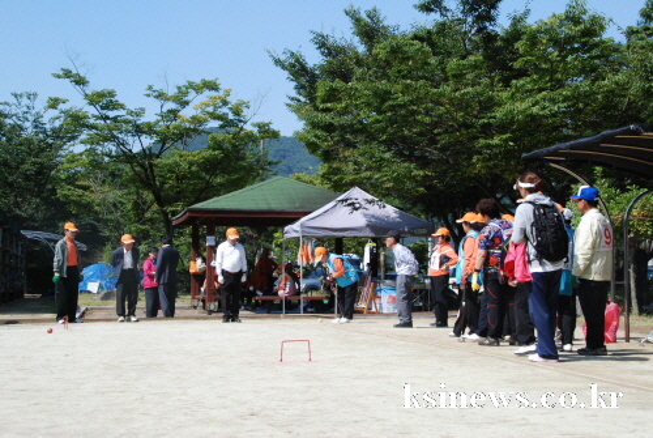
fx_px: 1144
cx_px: 326
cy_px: 219
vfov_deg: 21.6
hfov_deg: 31.8
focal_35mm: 63
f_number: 11
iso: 800
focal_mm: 42
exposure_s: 1/500
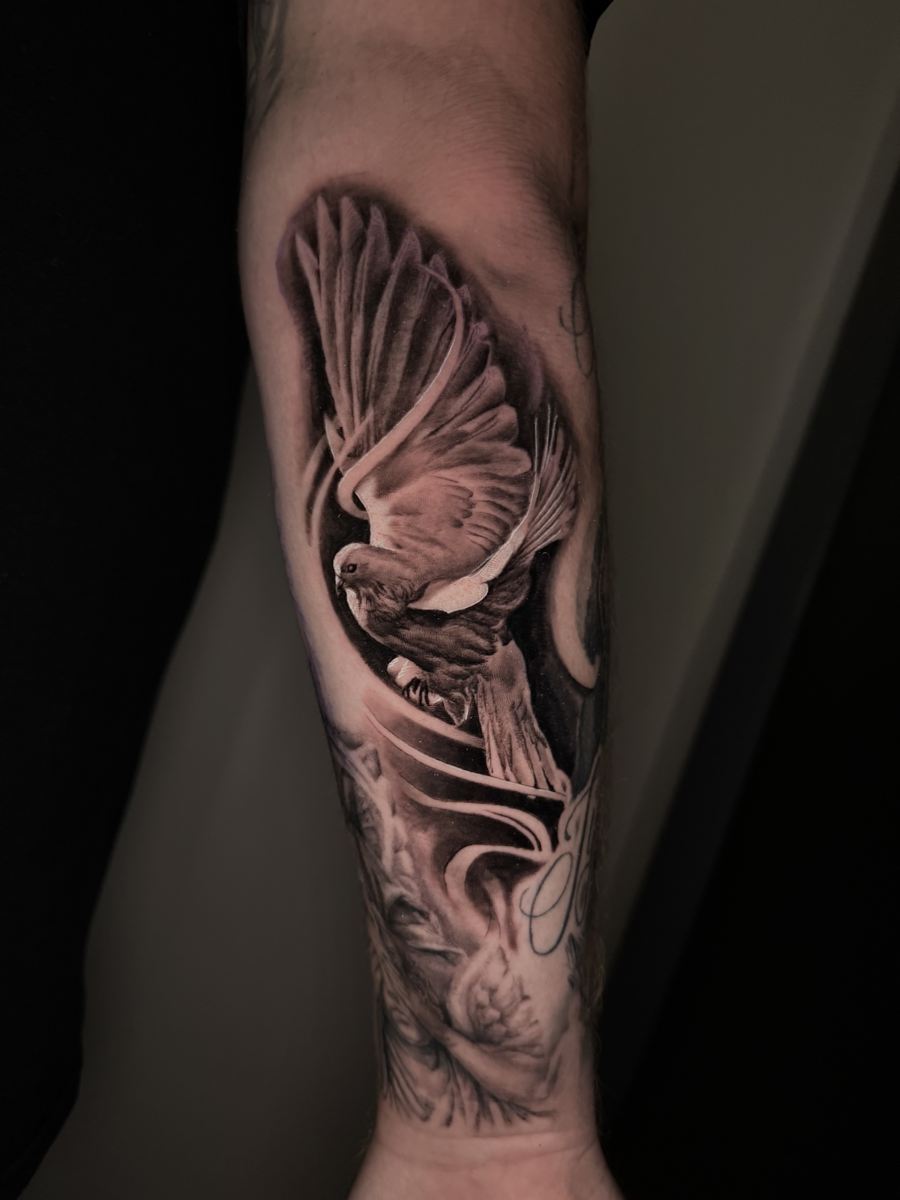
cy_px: 600
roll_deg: -19.7
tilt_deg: +0.6
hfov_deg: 56.8
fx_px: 832
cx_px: 450
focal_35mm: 24
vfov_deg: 71.6
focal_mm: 6.76
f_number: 1.78
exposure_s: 1/60
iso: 500
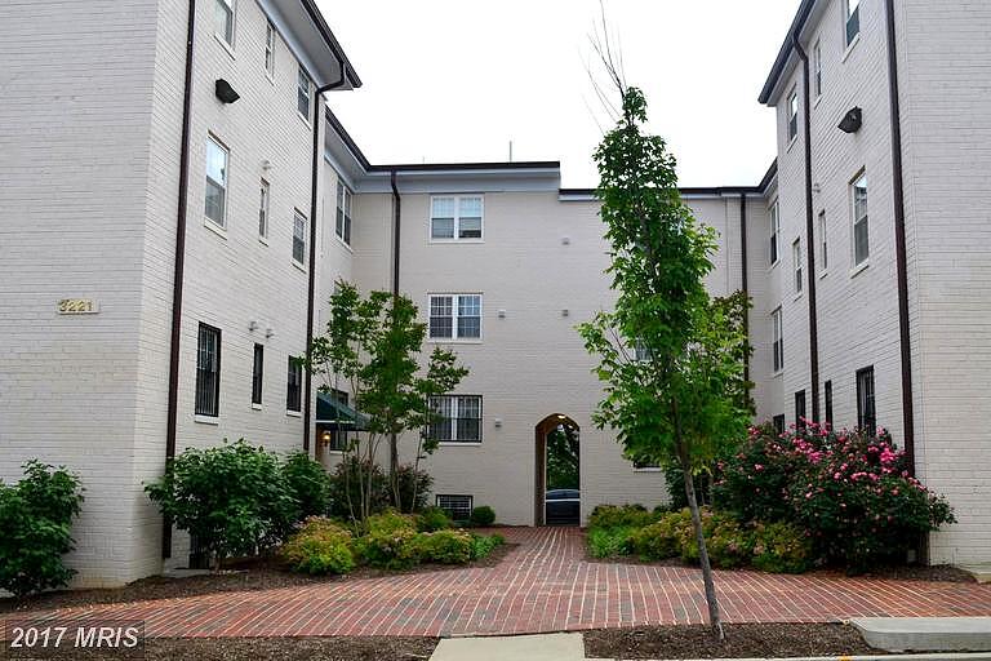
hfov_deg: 53.1
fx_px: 991
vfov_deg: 36.9
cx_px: 496
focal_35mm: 36
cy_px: 330
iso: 200
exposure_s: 1/125
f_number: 11
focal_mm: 24
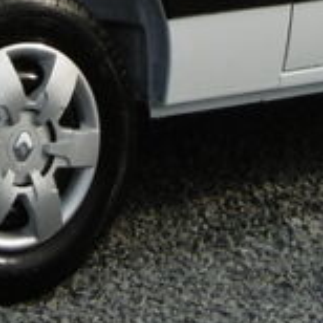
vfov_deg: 6.9
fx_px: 2597
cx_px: 134
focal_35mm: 246
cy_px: -254
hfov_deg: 7.1
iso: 100
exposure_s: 1/640
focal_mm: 7.7
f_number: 3.8
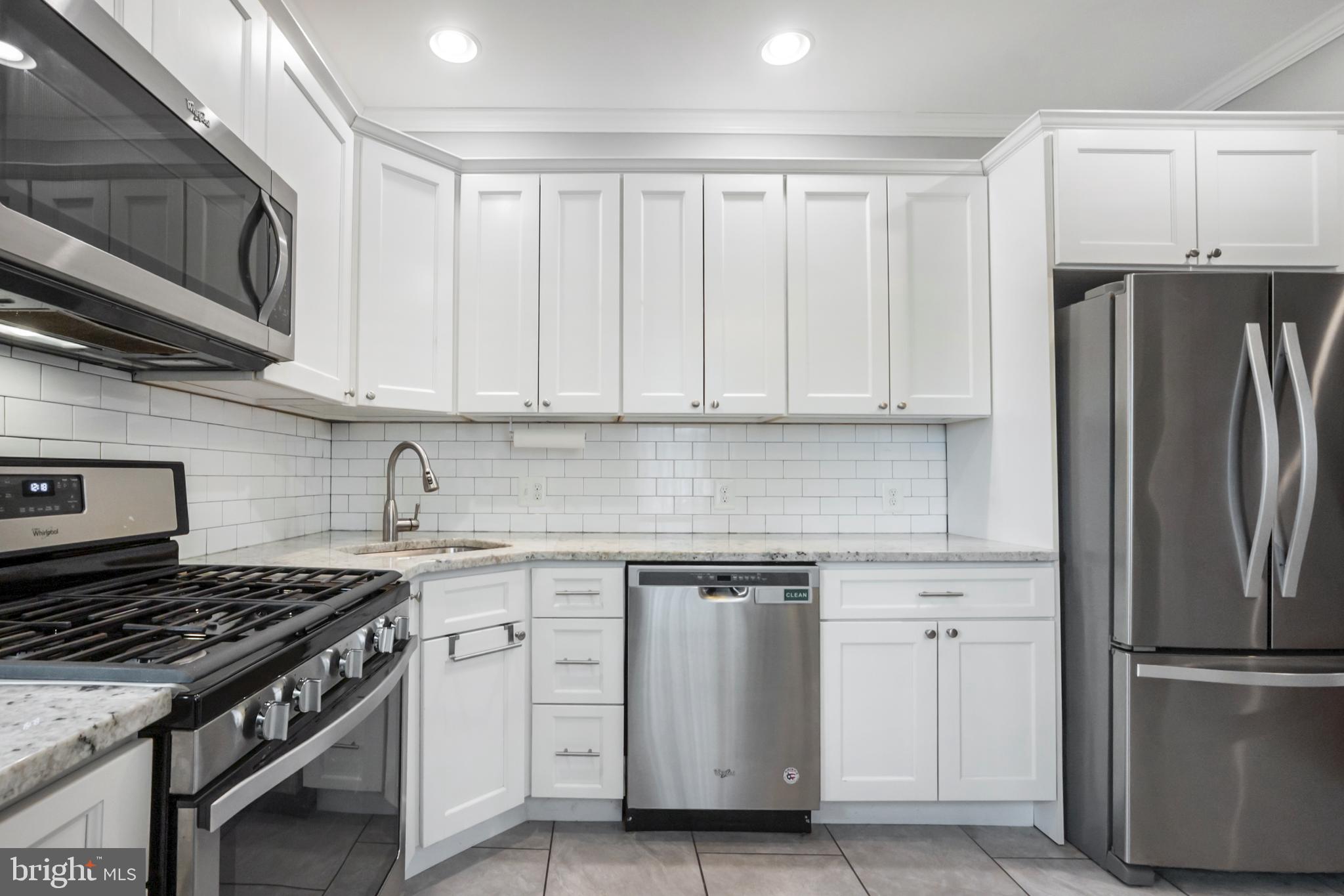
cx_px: 672
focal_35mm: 15
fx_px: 560
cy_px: 448
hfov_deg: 100.4
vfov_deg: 77.3
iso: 500
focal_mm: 10
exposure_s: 1/30
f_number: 8
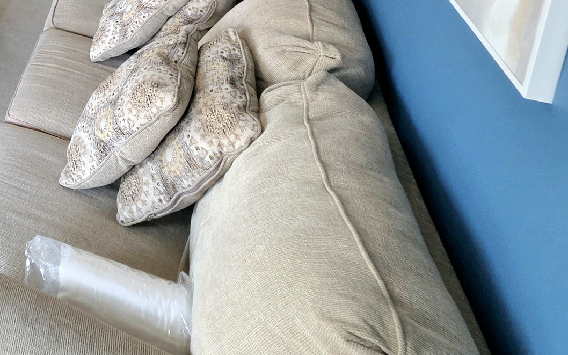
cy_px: -149
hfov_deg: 37.1
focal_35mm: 37
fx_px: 573
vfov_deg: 26.8
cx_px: -144
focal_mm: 2.2
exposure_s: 1/120
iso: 125
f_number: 1.9
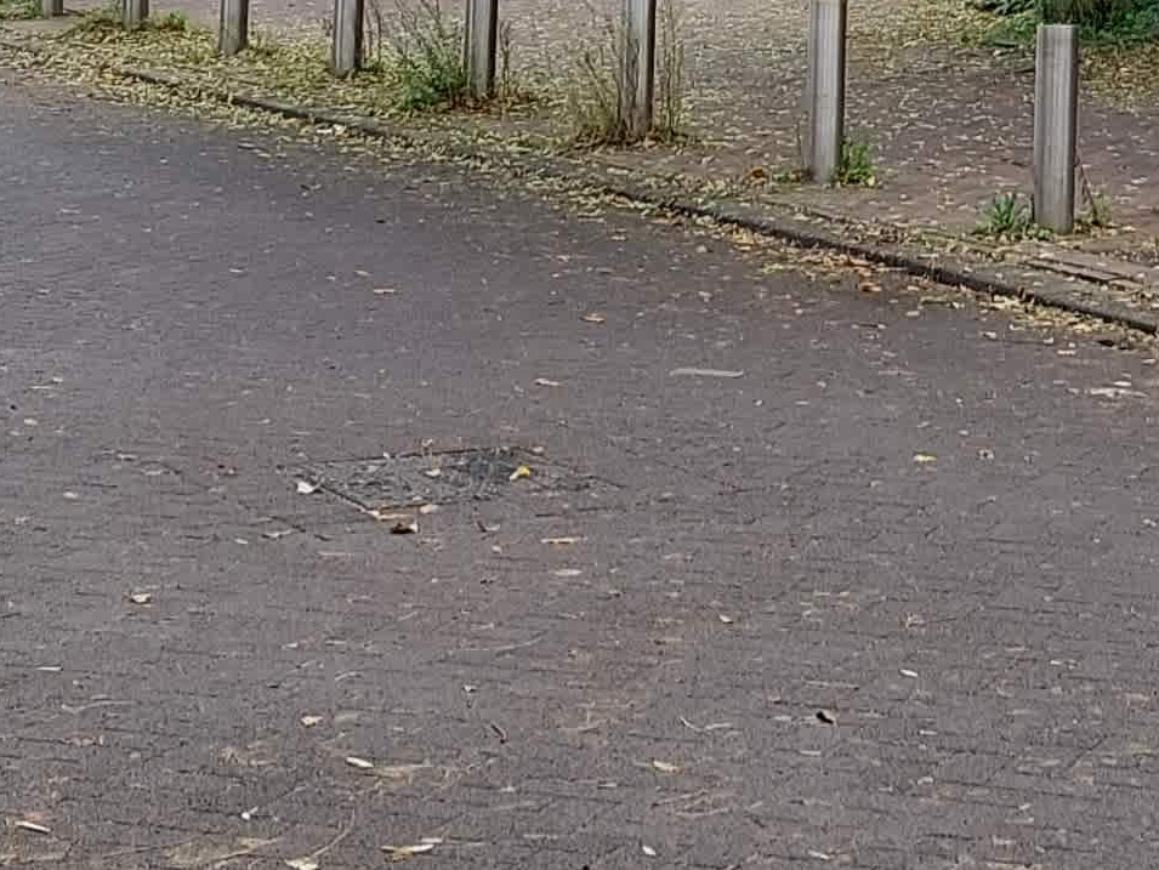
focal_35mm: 121
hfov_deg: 16.0
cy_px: -565
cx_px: 1160
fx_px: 4053
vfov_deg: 11.6
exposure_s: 1/209
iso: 40
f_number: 1.8
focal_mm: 5.2
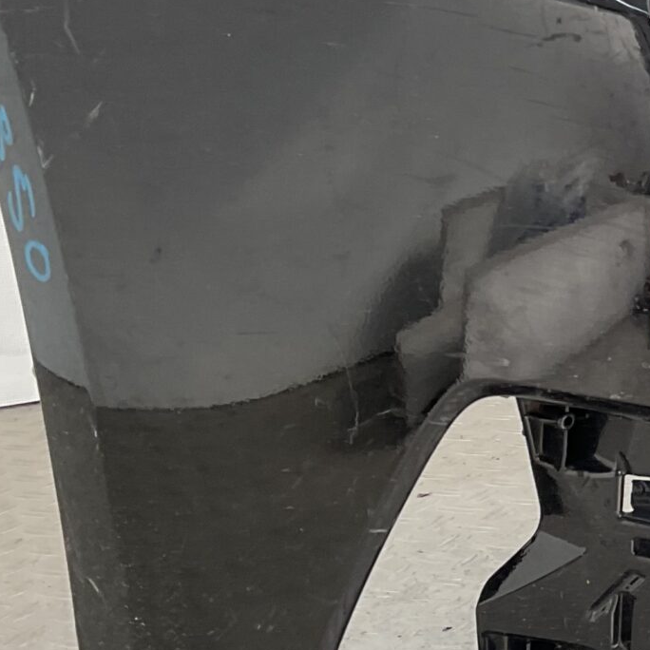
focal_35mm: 96
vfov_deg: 18.1
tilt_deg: -15.6
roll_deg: -5.0
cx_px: 995
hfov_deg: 16.4
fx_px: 2039
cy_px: 367
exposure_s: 1/147
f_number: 1.8
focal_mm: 3
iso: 16
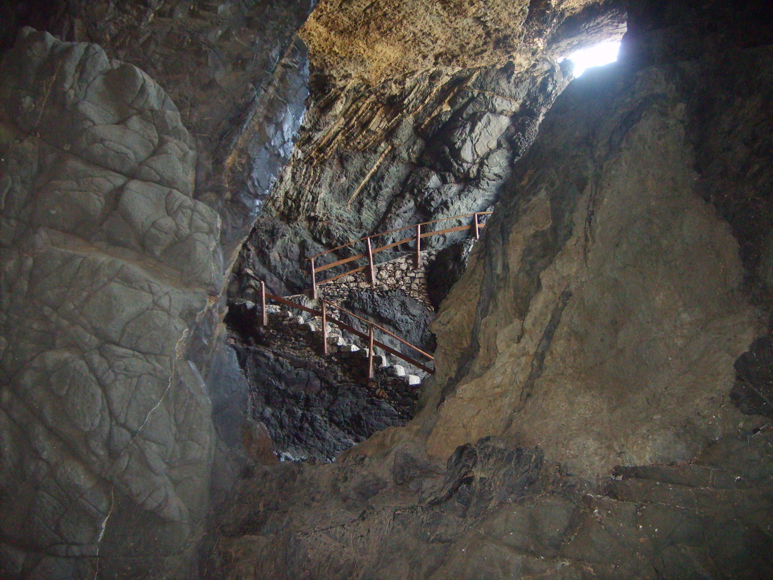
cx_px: 386
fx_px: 782
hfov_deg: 52.6
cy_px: 290
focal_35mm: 35
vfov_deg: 40.7
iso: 253
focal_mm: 5.8
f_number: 2.8
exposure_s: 1/45
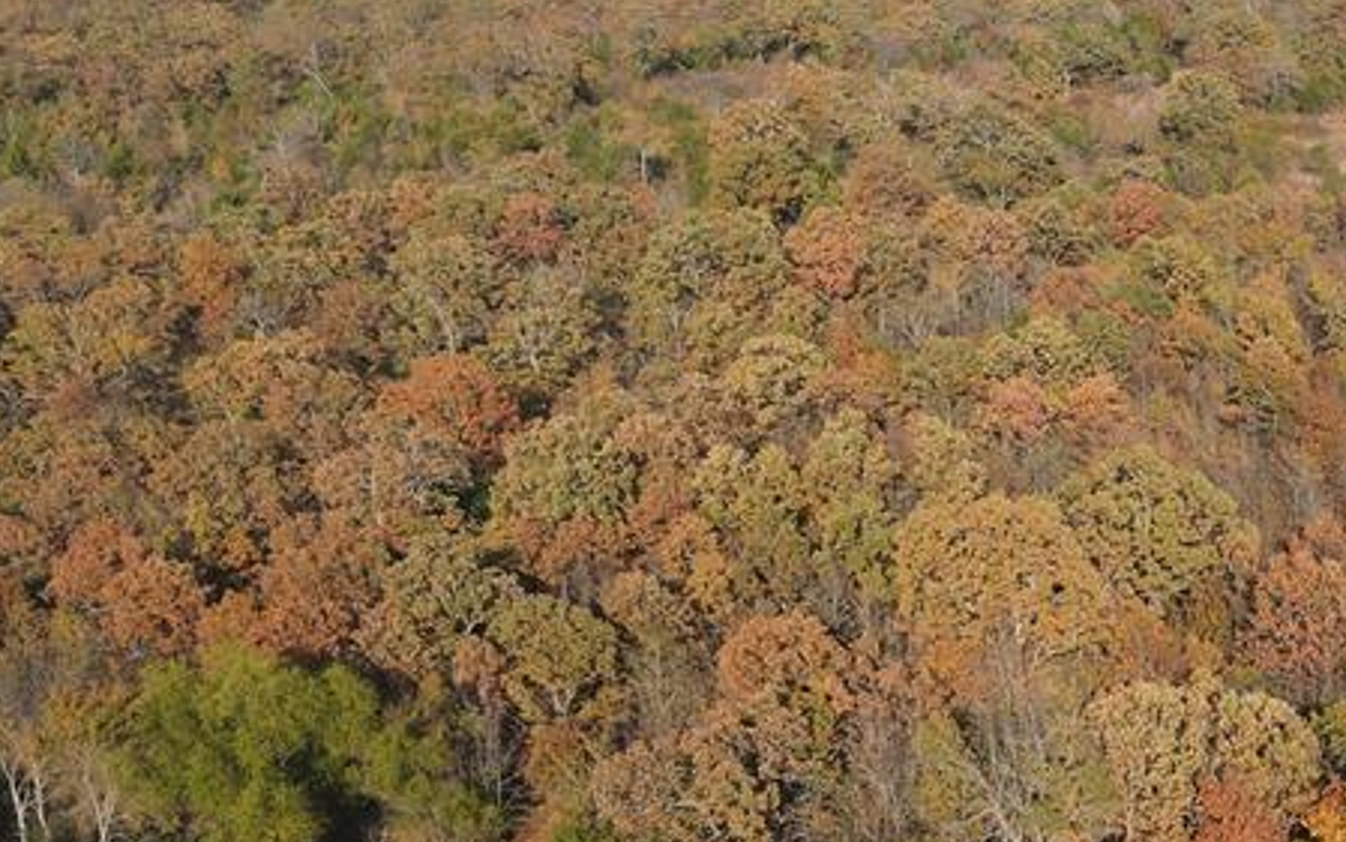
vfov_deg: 22.4
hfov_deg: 32.5
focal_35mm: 58
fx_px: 2128
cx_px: 1319
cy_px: 479
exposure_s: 1/640
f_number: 2.8
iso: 110
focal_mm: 4.5
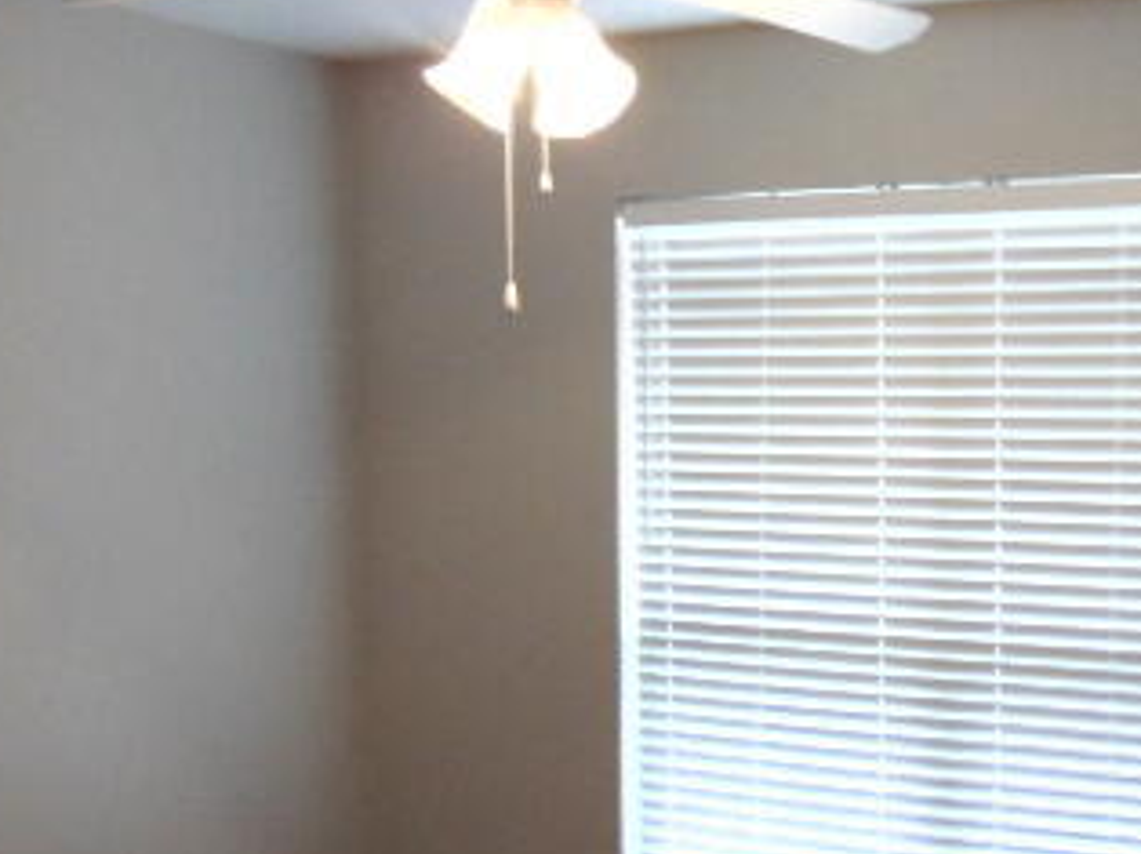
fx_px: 1680
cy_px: 560
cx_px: 818
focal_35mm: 51
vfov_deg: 28.4
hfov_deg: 36.9
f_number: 3
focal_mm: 4.5
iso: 400
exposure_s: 1/30
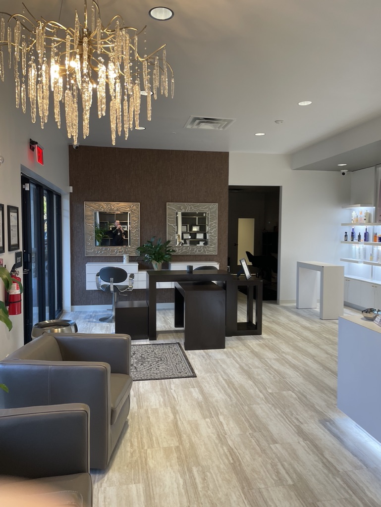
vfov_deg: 67.3
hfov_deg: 53.1
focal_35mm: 26
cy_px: 254
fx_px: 381
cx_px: 190
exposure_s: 1/120
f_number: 1.6
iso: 100
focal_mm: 4.2
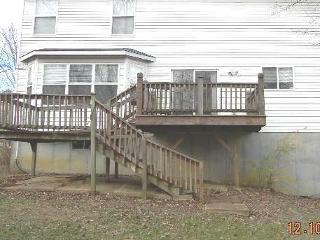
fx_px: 388
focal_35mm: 42
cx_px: 202
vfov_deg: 34.2
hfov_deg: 44.4
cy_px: 95
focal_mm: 5.4
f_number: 3.5
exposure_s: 1/333
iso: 160
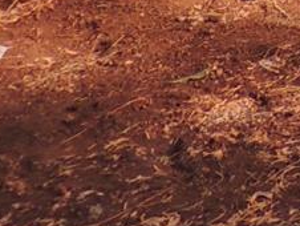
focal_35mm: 159
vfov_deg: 7.8
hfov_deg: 9.5
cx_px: 923
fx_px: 1379
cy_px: -501
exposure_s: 1/160
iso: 100
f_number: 3
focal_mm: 4.3
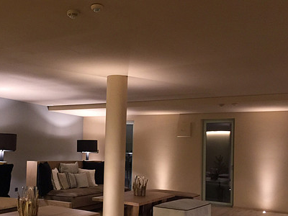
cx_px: 90
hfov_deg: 44.0
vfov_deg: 34.1
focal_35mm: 42
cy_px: 139
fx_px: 349
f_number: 2.2
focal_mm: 4.15
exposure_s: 1/17
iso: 250
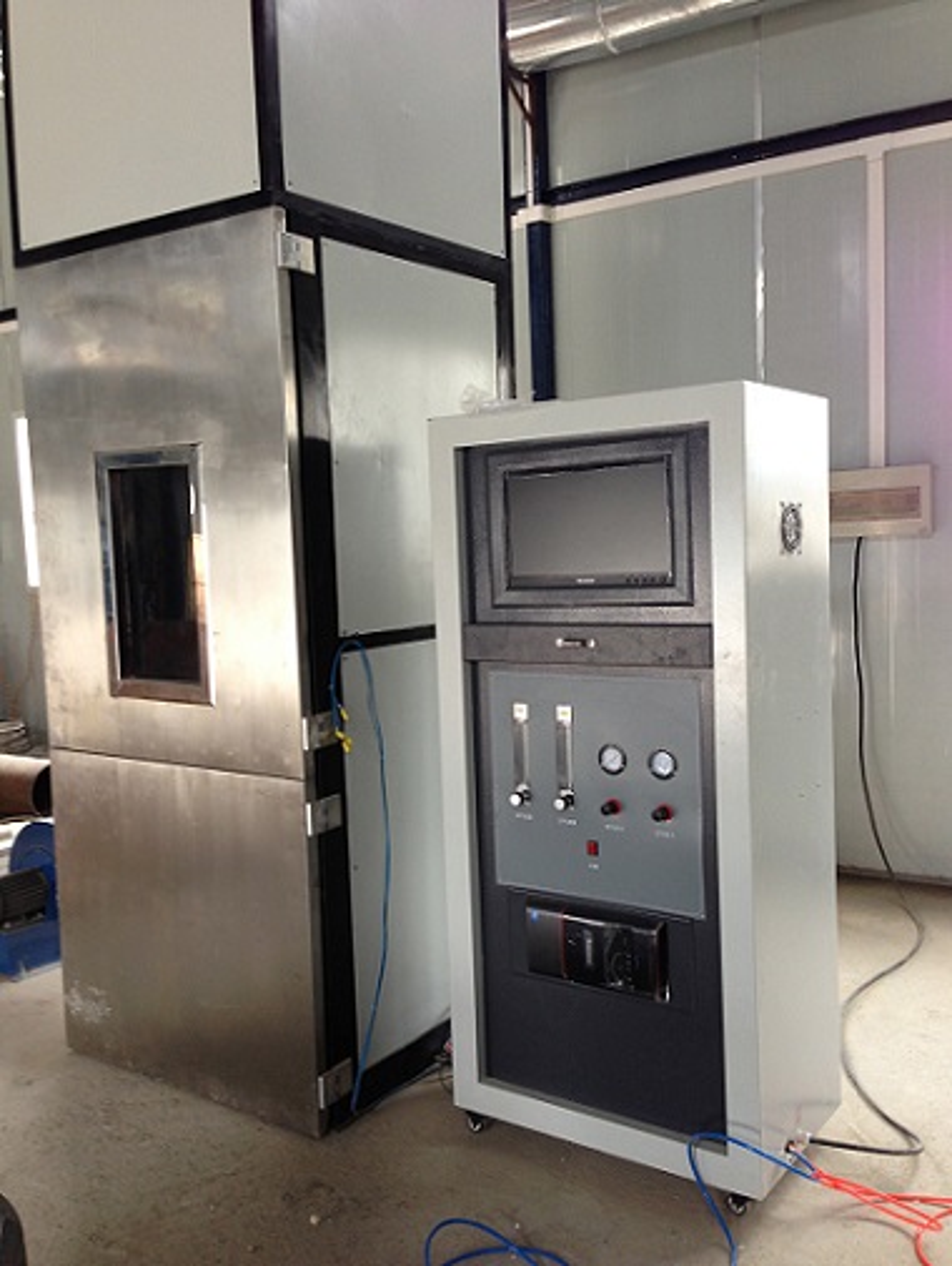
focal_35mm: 33
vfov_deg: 55.3
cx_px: 476
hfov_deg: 43.0
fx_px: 1208
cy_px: 633
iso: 64
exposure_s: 1/20
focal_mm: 4.13
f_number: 2.4
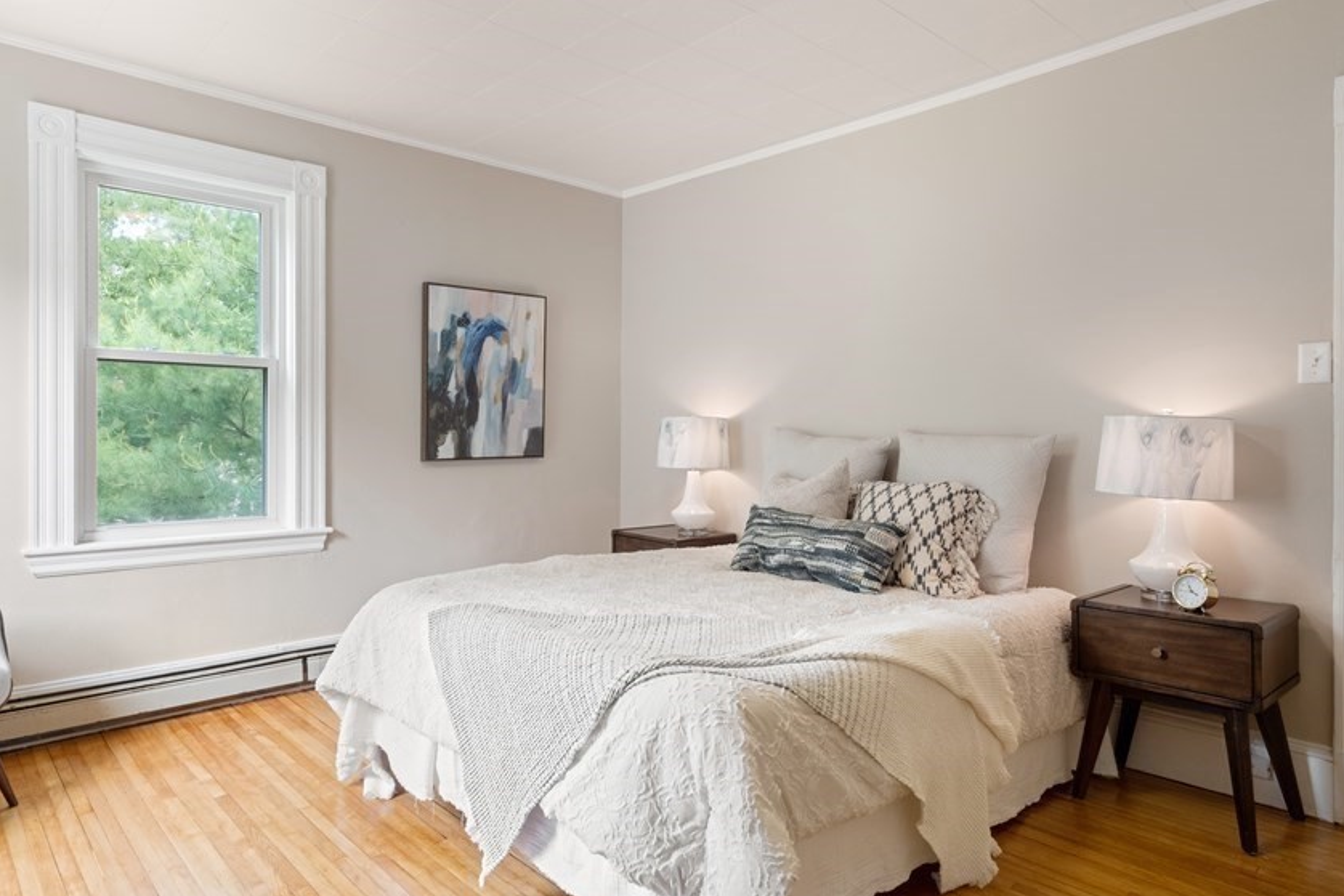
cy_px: 418
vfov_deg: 57.2
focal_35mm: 22
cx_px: 640
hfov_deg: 78.5
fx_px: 821
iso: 1250
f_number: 11
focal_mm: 18
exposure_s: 1/5
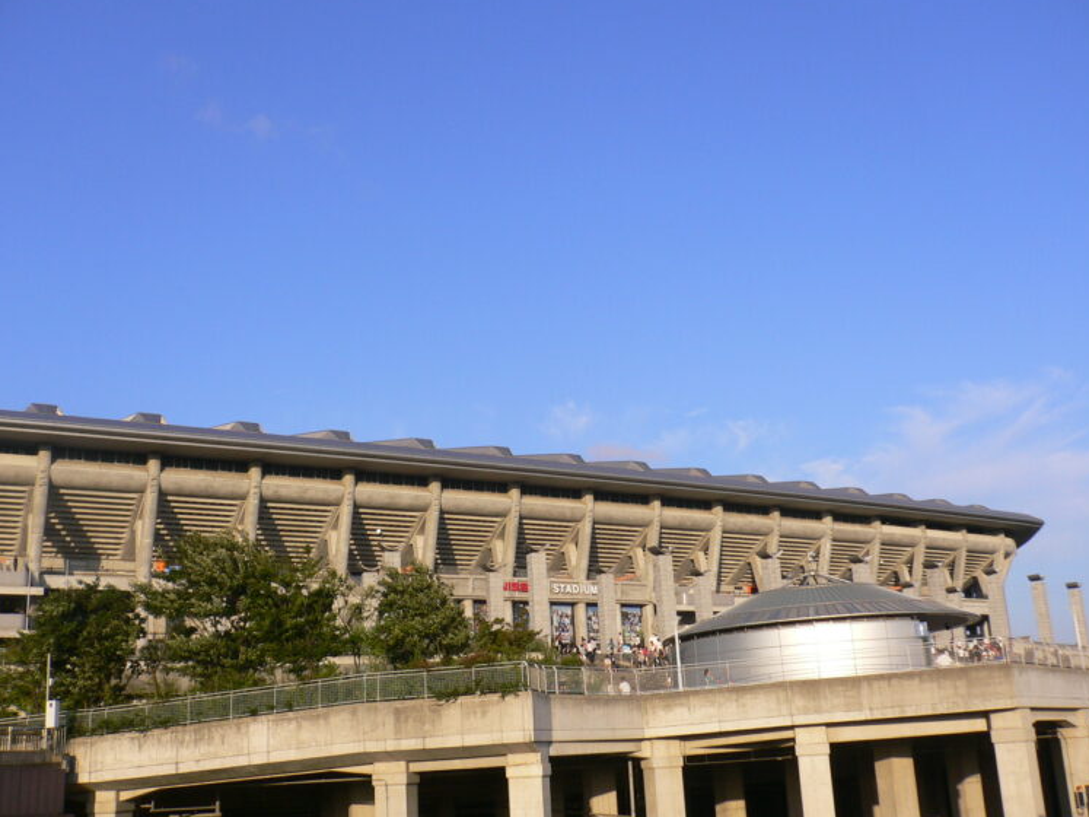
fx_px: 1132
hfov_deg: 51.4
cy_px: 400
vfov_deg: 39.6
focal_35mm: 36
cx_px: 548
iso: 80
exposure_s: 1/250
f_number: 5.6
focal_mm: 5.8
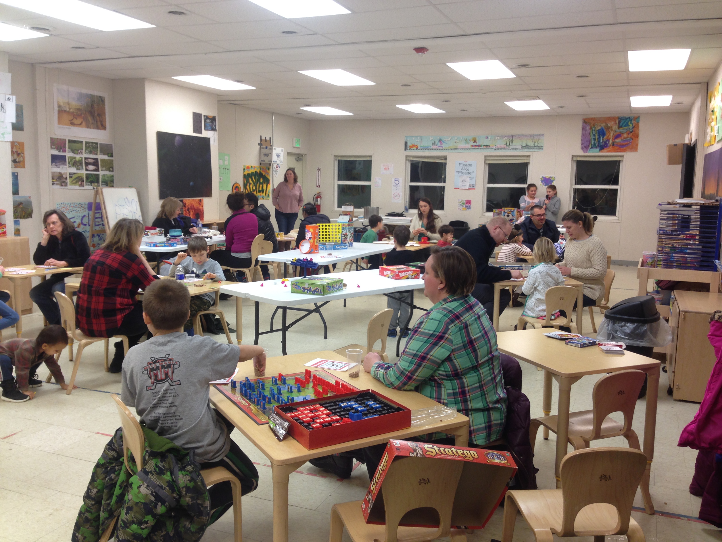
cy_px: 271
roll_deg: -1.8
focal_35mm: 33
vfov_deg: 42.9
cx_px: 361
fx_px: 688
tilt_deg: -8.8
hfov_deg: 55.4
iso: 50
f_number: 2.4
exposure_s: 1/24
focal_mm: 4.12
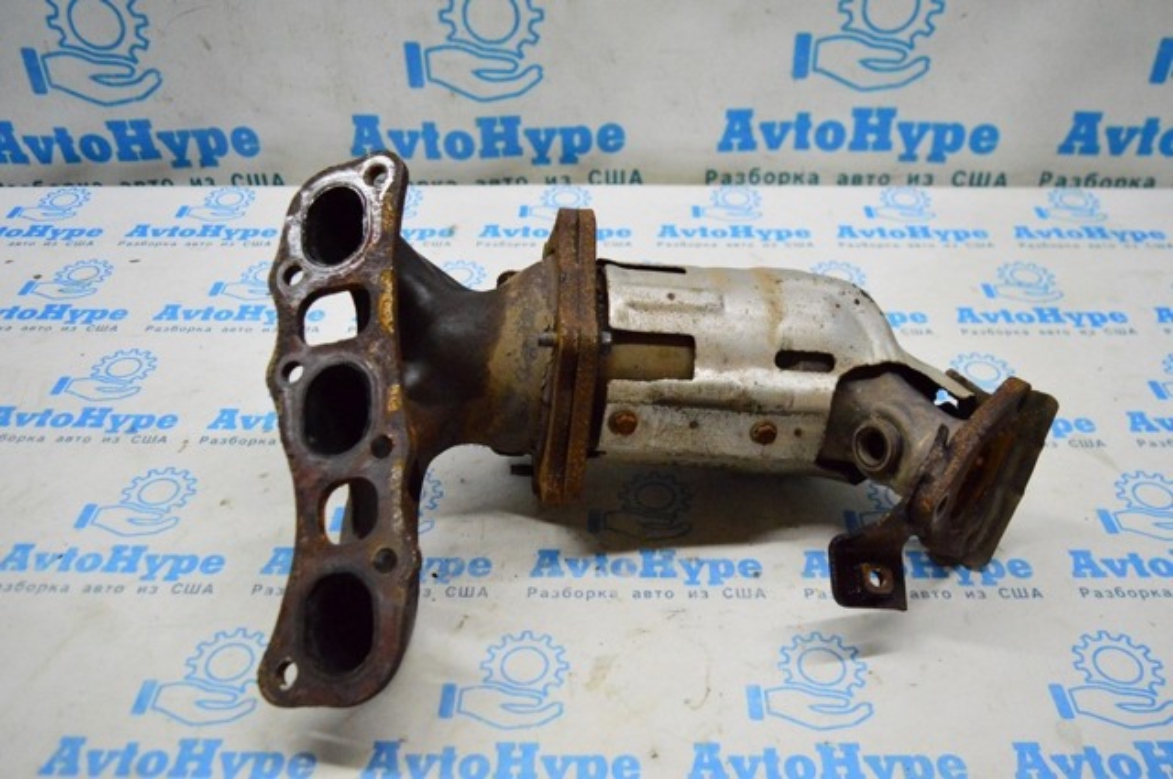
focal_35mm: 33
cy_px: 390
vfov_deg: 39.9
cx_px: 586
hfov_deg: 57.3
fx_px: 1074
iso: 6400
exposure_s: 1/1000
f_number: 3.8
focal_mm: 22
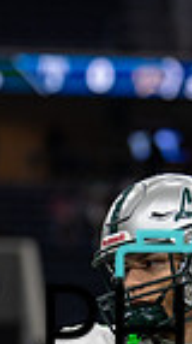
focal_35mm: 228
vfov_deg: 9.4
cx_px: 170
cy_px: 337
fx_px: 2072
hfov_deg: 5.3
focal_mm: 50
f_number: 1.2
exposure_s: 1/1000
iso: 250
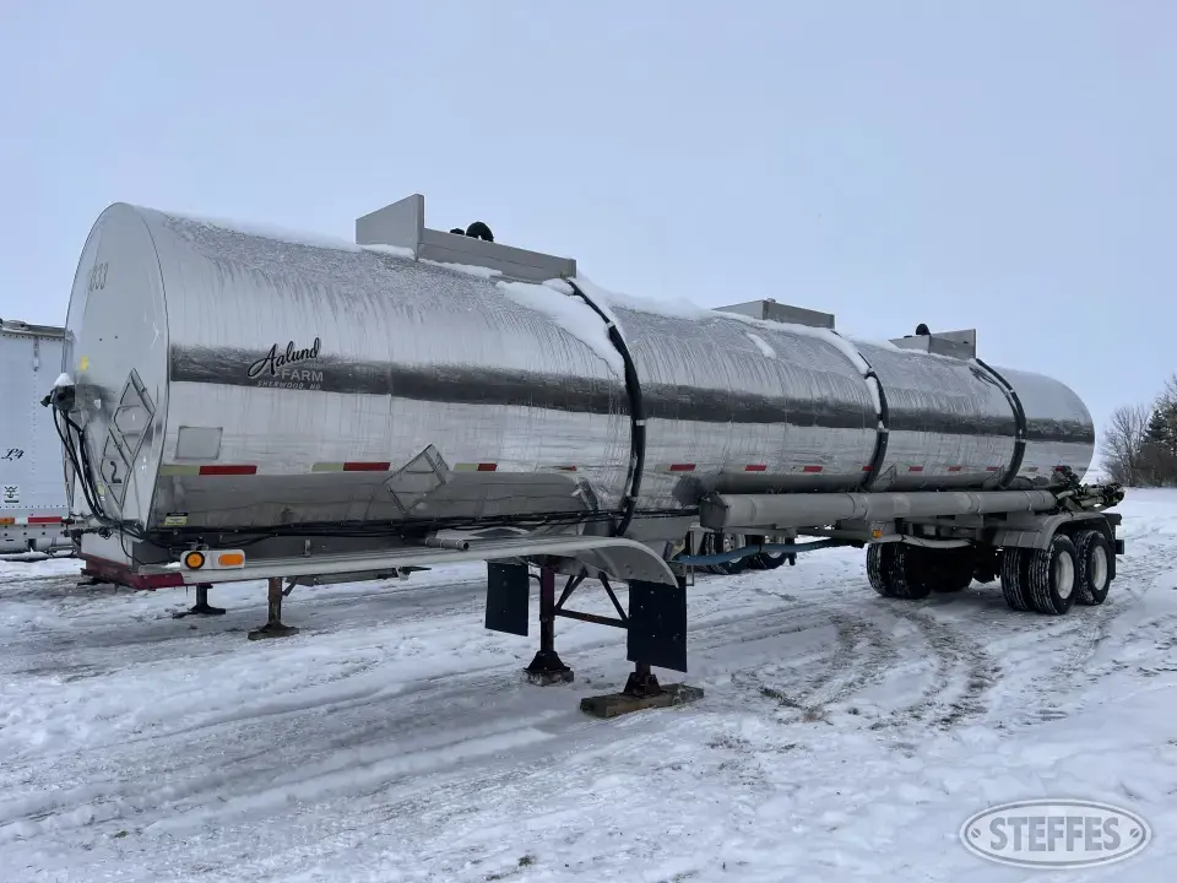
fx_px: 884
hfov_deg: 67.3
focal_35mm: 26
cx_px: 588
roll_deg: +0.7
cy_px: 442
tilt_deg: +2.5
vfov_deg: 53.1
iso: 32
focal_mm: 5.1
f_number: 1.6
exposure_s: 1/9174
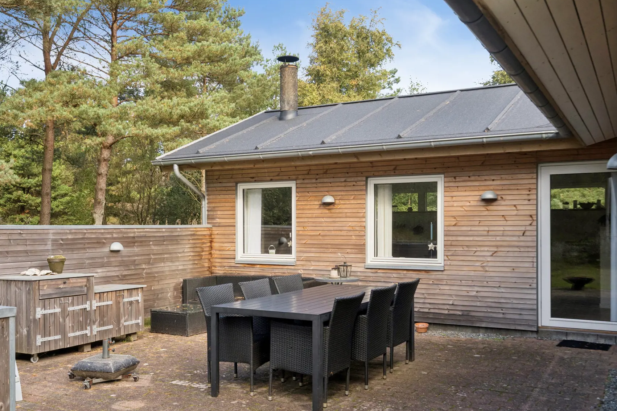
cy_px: 230
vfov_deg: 37.8
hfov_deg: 54.4
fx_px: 600
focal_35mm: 35
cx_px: 296
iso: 800
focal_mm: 31
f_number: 8
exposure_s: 1/400
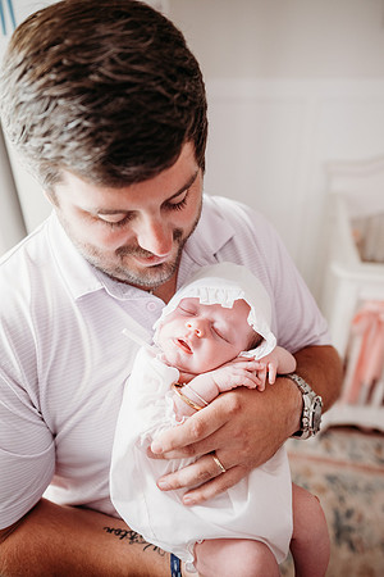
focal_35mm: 24
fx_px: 384
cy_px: 288
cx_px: 192
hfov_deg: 53.1
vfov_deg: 73.7
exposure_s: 1/200
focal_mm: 24
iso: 1250
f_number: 2.8
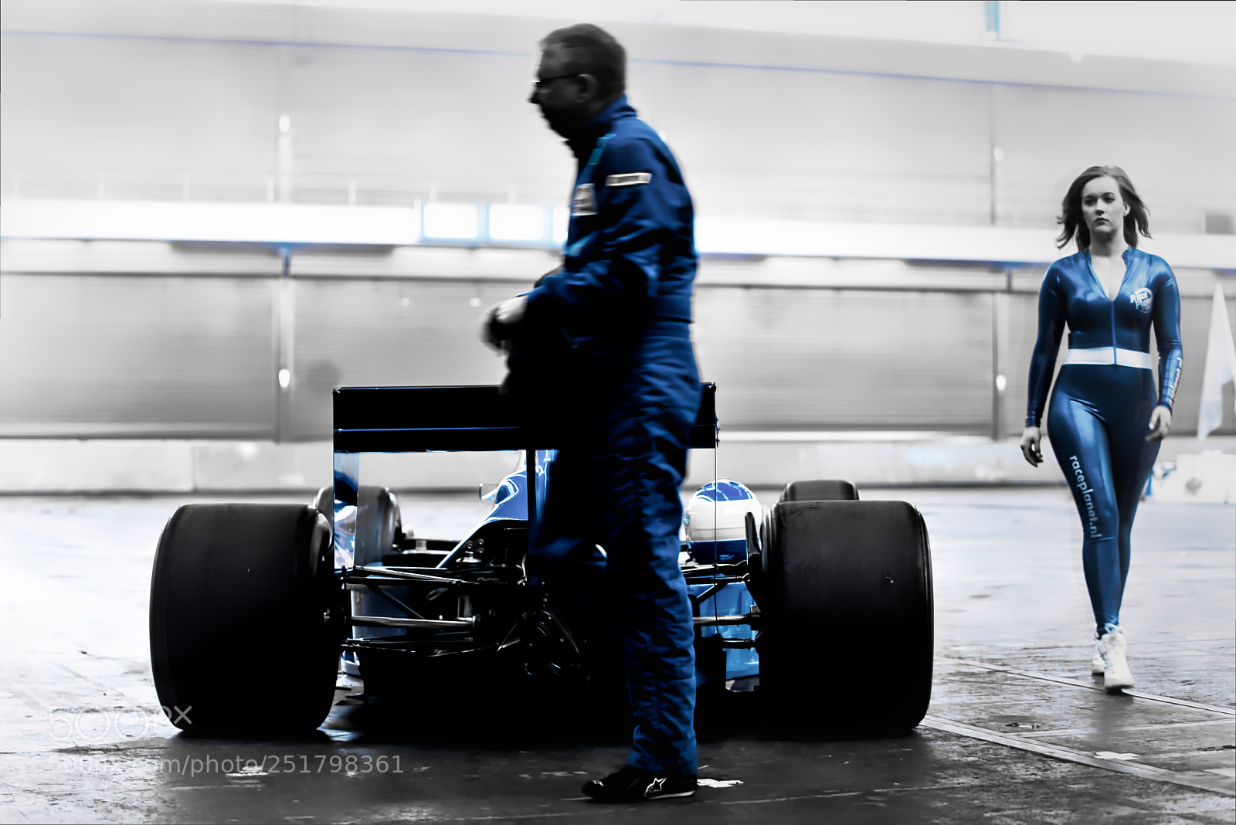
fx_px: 2404
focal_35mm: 70
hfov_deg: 28.8
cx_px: 618
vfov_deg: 19.5
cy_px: 412
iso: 800
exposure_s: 1/60
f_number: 2.8
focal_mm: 70
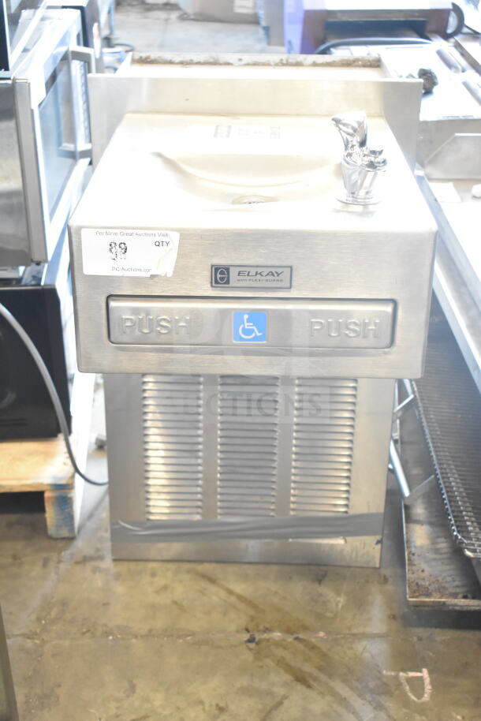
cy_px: 360
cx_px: 240
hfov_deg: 28.1
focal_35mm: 48
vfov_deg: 41.1
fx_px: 961
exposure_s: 1/50
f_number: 4.5
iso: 3600
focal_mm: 32
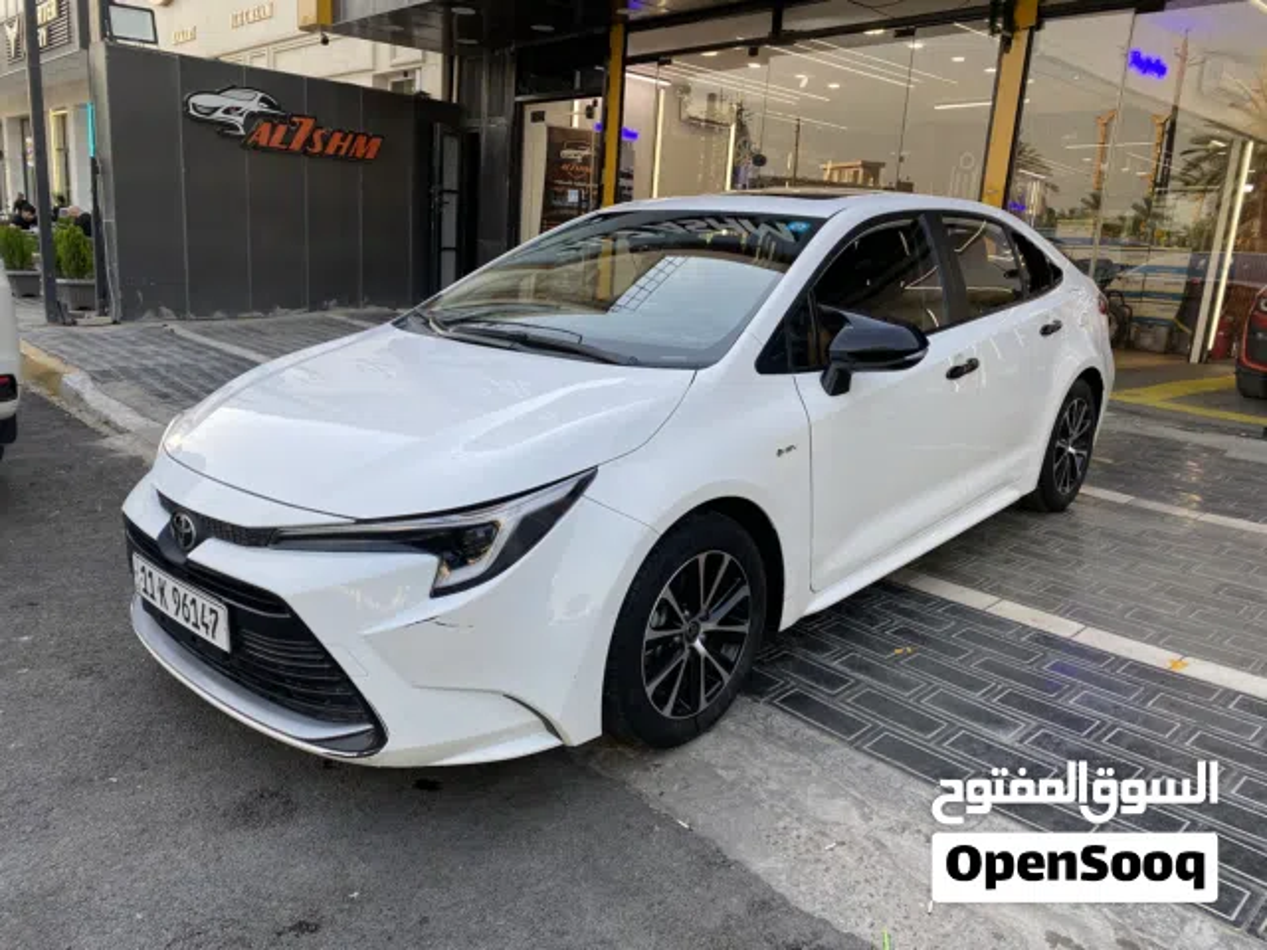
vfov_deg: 53.1
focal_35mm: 26
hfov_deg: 67.3
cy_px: 475
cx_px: 634
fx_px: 952
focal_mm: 4.25
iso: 32
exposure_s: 1/428
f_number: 1.8
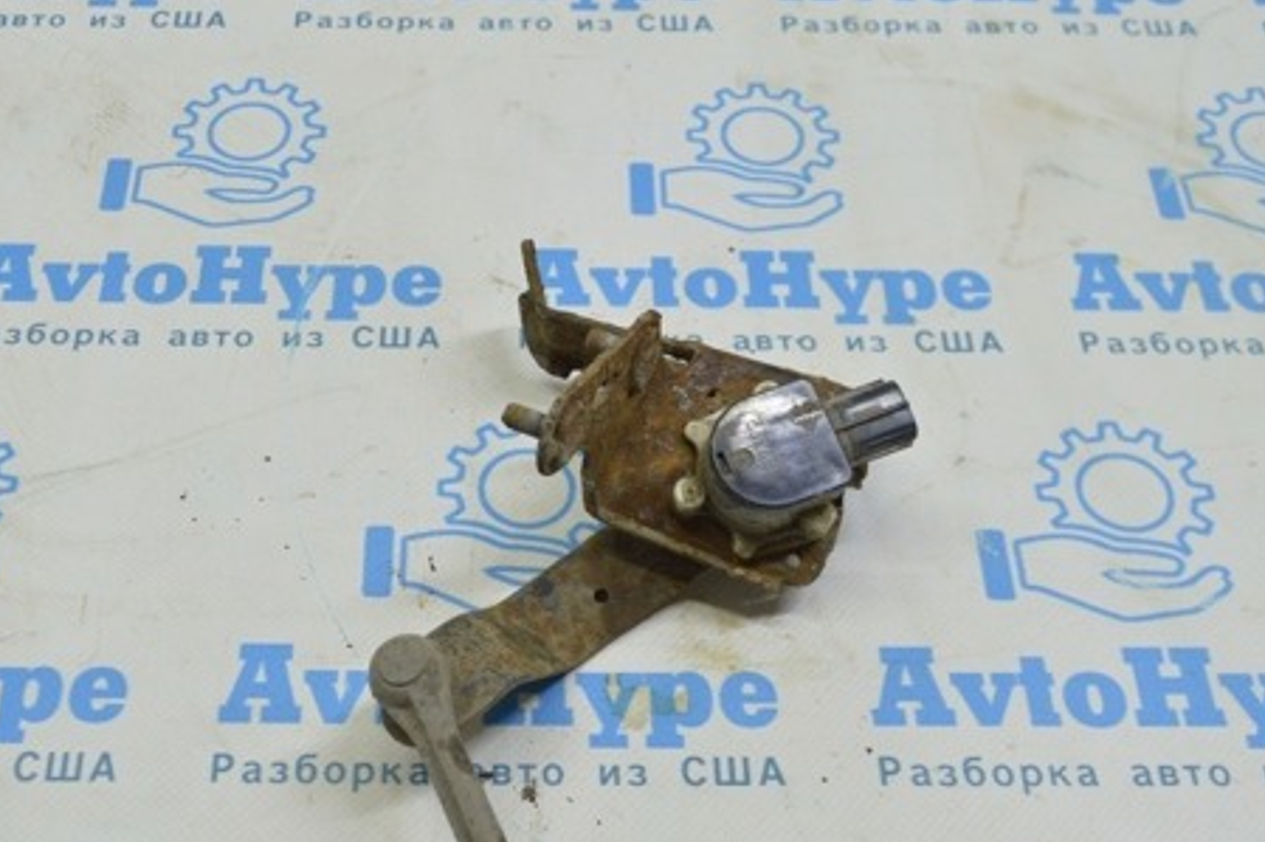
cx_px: 473
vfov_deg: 28.5
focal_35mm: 47
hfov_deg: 41.6
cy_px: 551
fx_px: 1651
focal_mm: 22
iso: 400
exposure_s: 1/30
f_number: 5.6
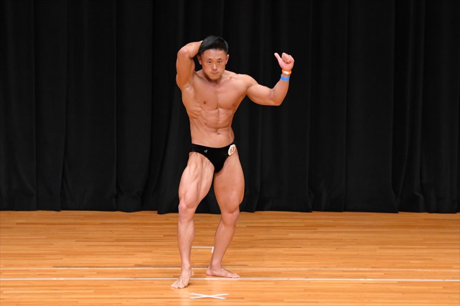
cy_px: 153
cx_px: 230
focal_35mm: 285
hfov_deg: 7.2
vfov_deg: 4.8
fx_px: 3640
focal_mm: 190
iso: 4000
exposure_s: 1/400
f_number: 5.6
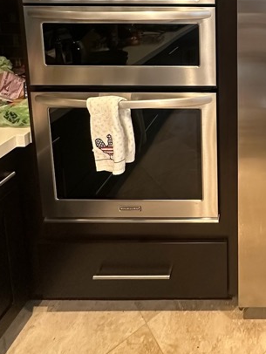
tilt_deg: -4.7
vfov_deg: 49.8
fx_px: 317
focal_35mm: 31
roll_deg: -2.1
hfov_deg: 39.5
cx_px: 272
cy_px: 17
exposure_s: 1/60
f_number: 2.2
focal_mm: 2.22
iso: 320
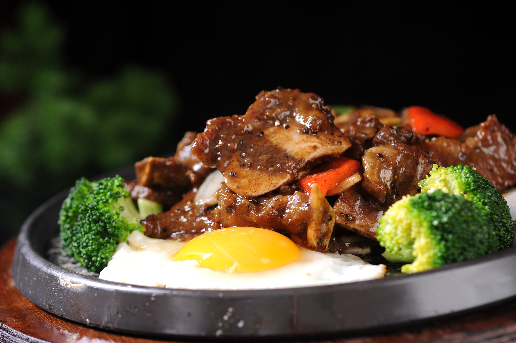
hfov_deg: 22.6
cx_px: 258
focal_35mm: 90
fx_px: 1288
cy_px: 172
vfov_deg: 15.1
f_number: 4
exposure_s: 1/200
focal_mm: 60
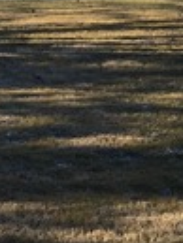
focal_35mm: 144
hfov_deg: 10.3
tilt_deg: -1.9
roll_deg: +0.3
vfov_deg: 13.2
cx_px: 85
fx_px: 1013
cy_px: -83
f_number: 2.2
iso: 32
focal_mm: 4.15
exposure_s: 1/775
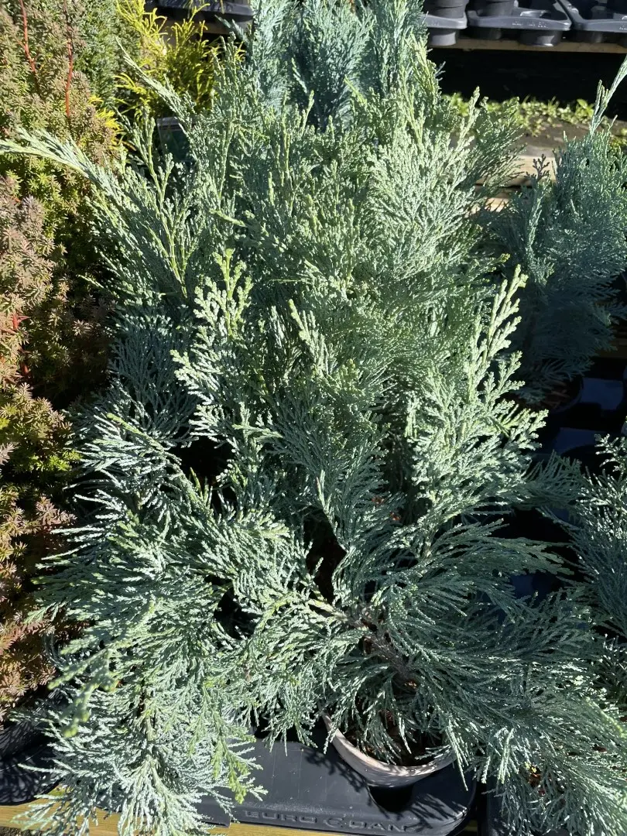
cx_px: 314
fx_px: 628
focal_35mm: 26
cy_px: 418
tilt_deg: -44.9
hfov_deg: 53.1
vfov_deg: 67.3
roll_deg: -1.7
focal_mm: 4.2
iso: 32
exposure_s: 1/1276
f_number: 1.6
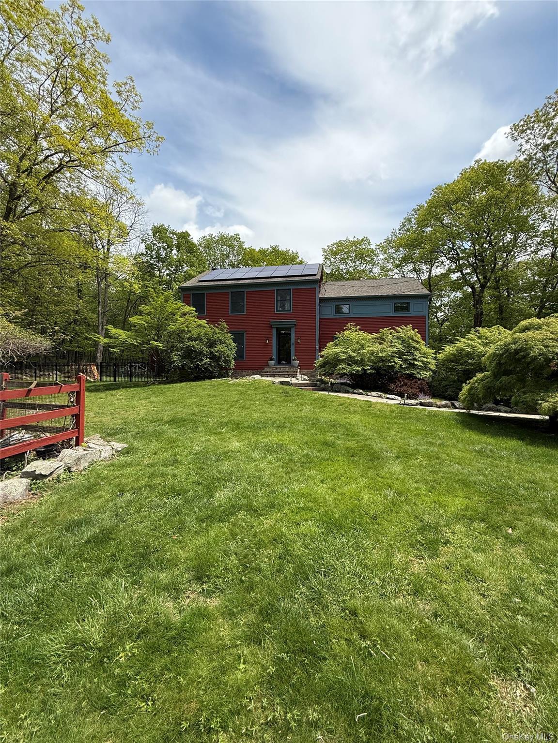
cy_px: 372
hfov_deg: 85.7
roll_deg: -0.4
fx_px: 301
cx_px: 279
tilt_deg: +1.3
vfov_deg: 102.1
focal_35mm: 14
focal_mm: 2.22
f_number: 2.2
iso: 80
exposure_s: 1/1961
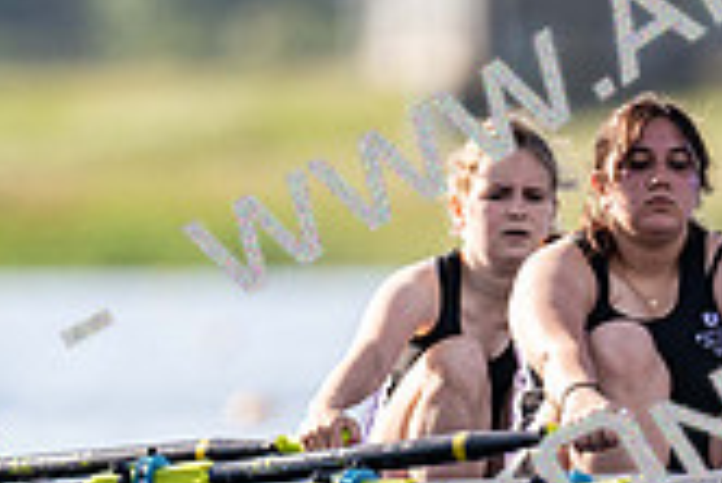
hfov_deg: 1.0
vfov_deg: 0.7
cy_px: 307
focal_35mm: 2095
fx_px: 42052
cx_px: 722
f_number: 5.6
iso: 800
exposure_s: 1/2500
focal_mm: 600
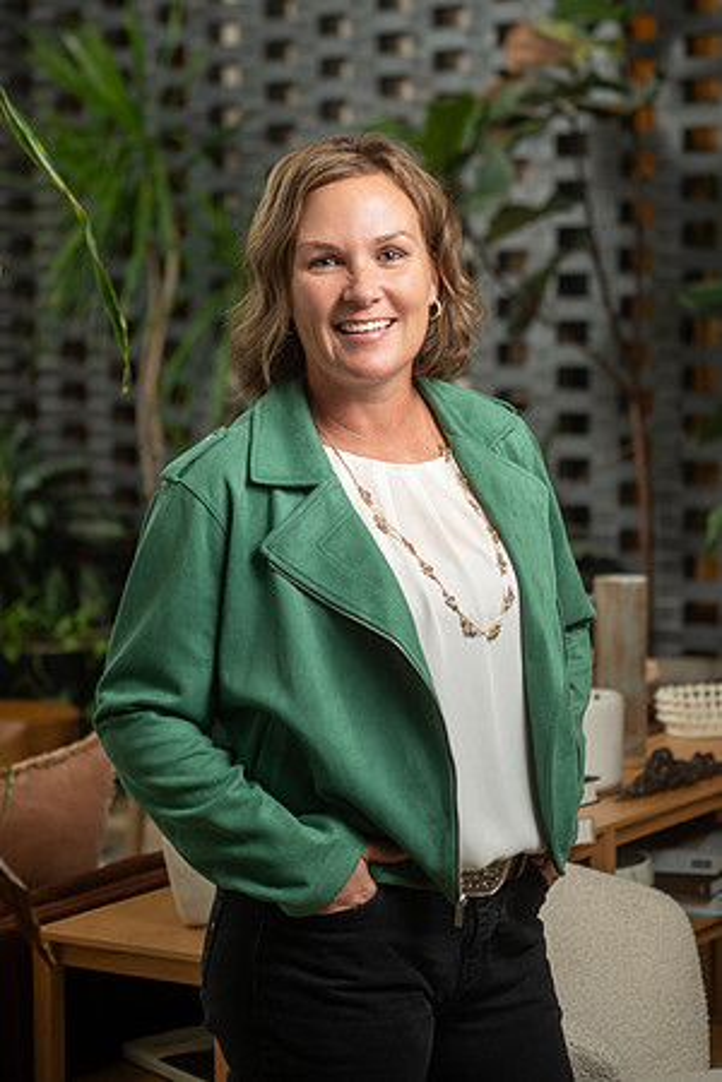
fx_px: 2527
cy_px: 541
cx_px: 361
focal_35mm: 84
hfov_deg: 16.3
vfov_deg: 24.2
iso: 800
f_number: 4
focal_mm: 84
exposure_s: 1/200
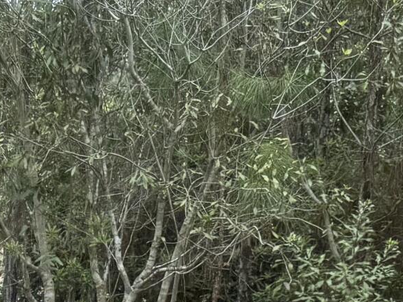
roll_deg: +1.7
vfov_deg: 11.3
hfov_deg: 14.5
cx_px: -250
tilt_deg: -13.2
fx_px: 1443
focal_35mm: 124
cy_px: 503
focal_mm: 6.76
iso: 64
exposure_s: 1/209
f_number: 1.78
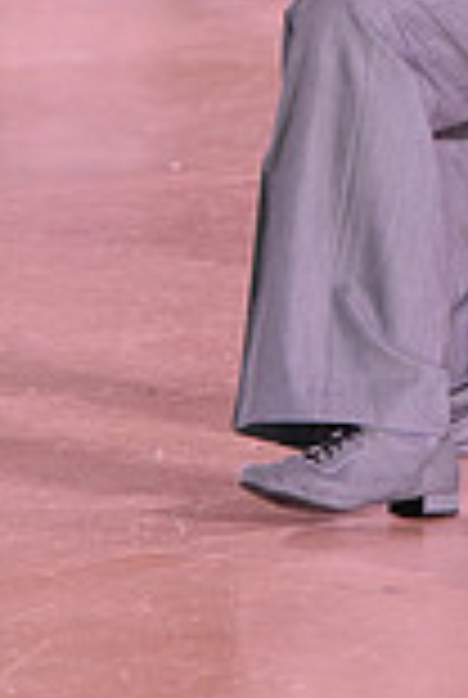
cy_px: -414
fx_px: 11958
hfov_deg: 2.2
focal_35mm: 616
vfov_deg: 3.3
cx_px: 493
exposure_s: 1/320
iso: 2500
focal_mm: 165
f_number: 5.6
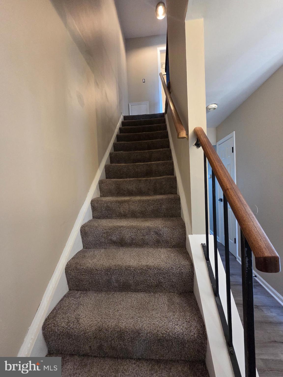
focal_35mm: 13
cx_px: 142
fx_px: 142
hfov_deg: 89.9
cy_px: 188
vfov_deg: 106.2
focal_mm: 2.2
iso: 800
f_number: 2.2
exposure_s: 1/60
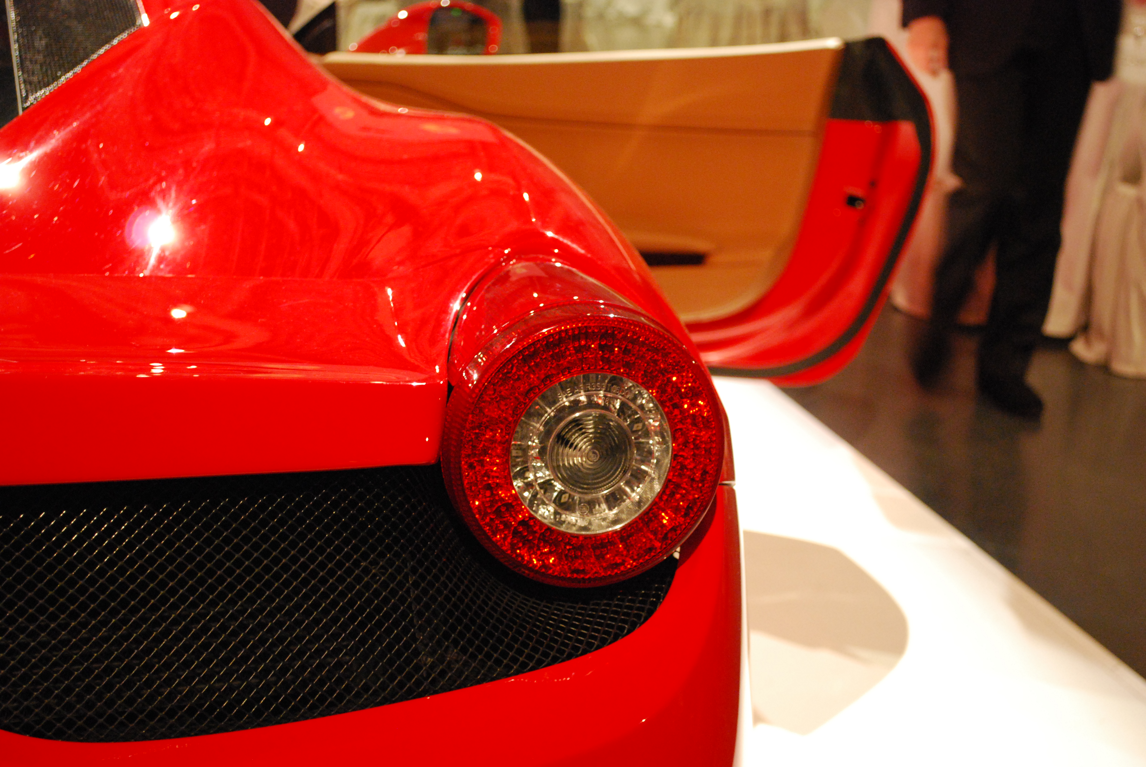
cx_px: 573
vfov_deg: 22.7
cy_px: 384
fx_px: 1912
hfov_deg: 33.4
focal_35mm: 60
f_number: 5.3
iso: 1600
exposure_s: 1/15
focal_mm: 40
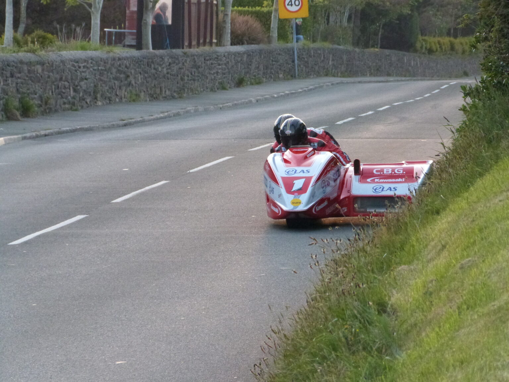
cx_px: 254
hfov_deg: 6.8
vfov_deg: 5.1
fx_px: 4279
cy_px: 191
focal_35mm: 291
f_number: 4
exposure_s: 1/500
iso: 800
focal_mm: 52.3
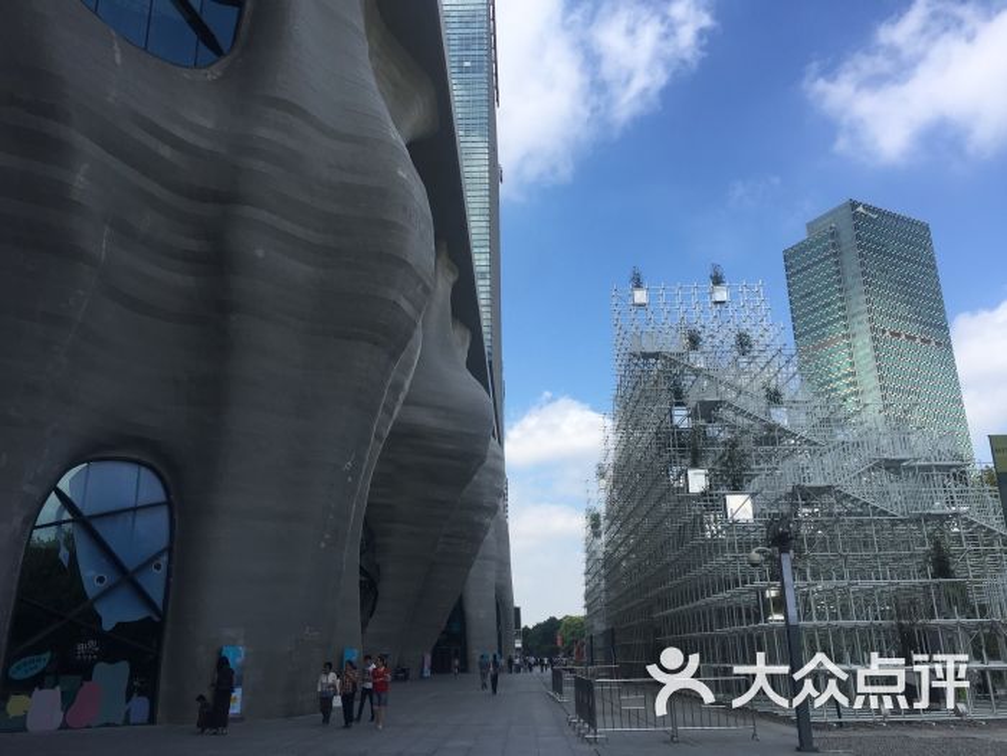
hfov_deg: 61.7
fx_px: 844
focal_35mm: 29
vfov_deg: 48.2
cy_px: 378
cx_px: 504
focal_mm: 4.15
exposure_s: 1/1464
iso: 32
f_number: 2.2
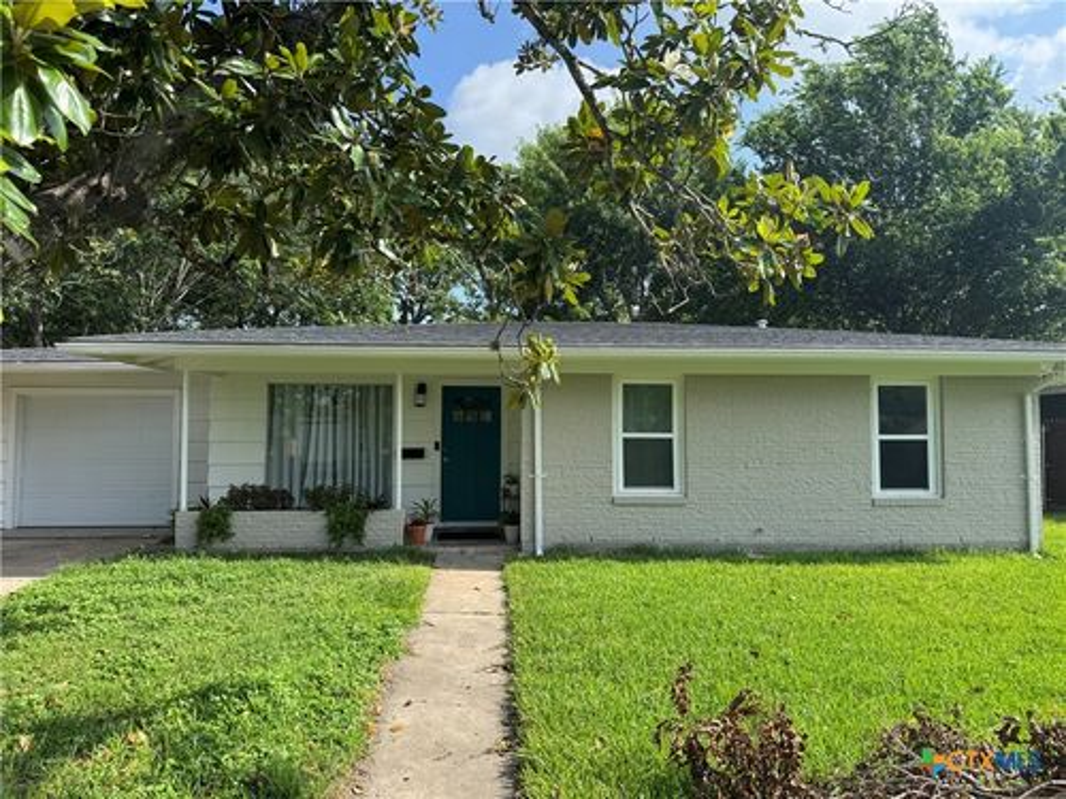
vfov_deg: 56.8
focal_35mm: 24
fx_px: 739
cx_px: 533
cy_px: 400
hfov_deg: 71.6
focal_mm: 6.76
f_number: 1.78
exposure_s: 1/2041
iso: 80
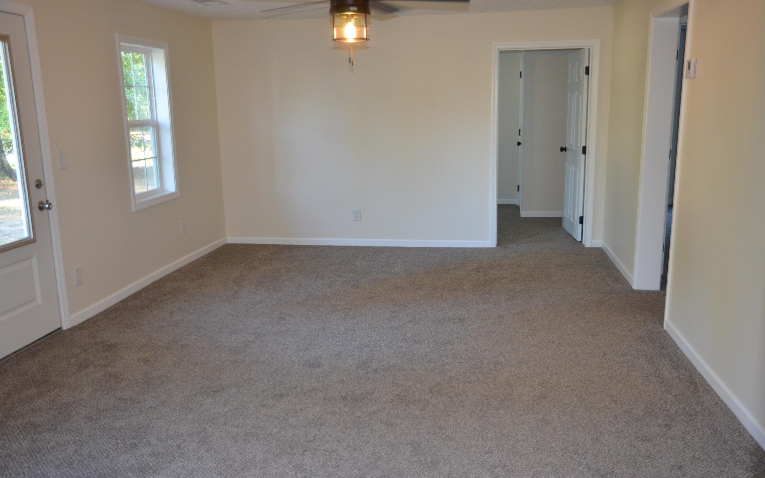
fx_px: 709
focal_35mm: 34
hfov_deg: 56.7
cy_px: 245
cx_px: 380
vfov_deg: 37.3
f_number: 3.8
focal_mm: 22
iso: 800
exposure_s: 1/60
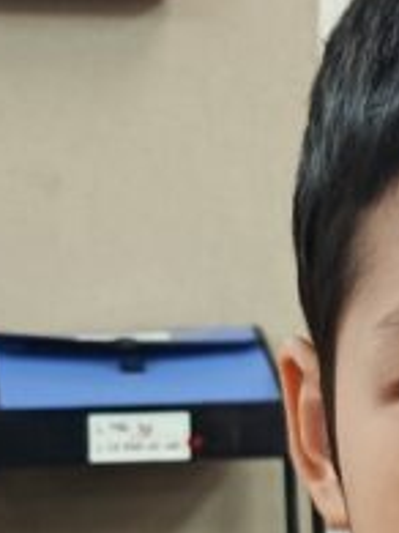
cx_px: 585
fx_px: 2523
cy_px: 526
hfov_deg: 8.8
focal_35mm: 164
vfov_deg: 11.9
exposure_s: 1/100
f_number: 1.7
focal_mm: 5.24
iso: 454
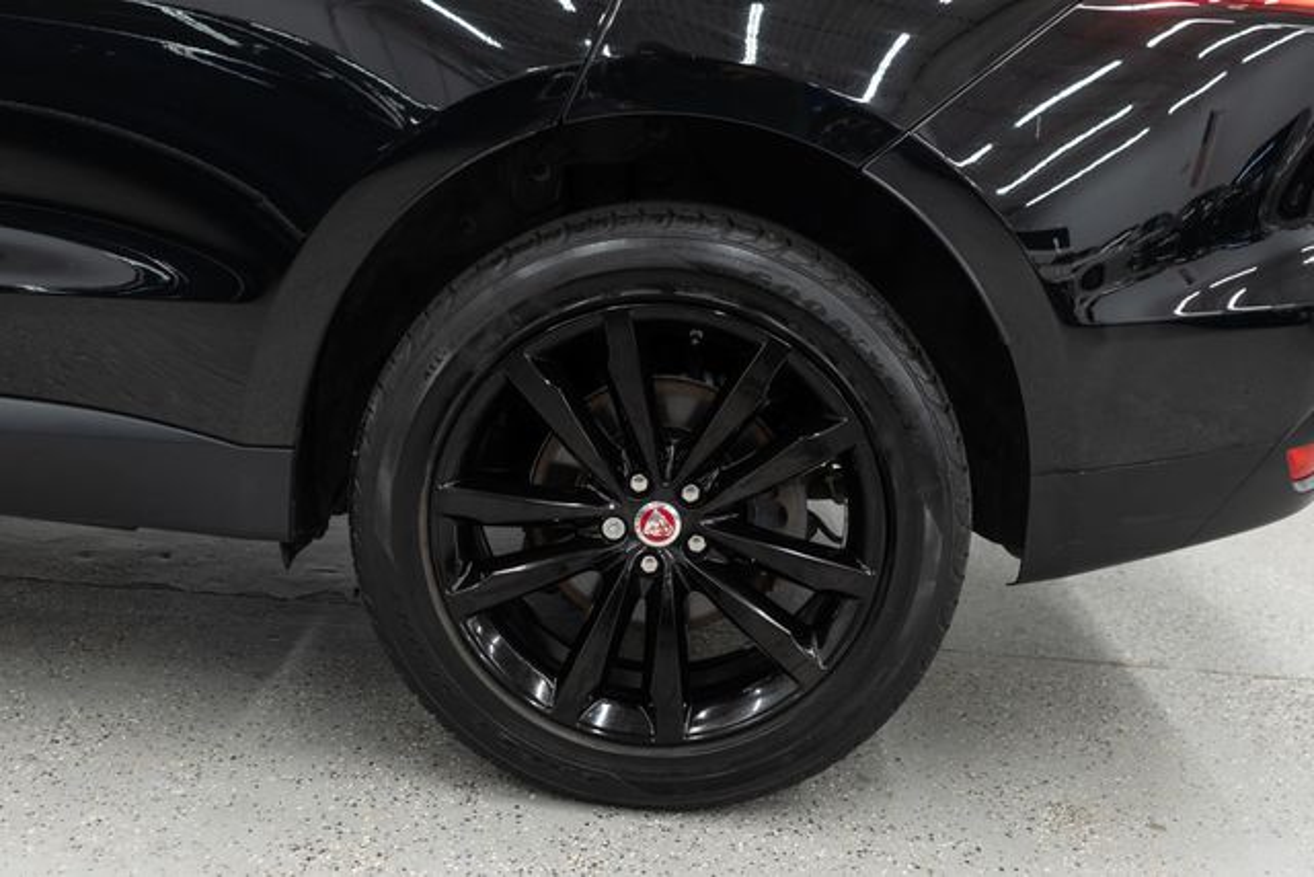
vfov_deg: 31.9
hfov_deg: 46.4
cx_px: 657
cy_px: 438
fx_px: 1533
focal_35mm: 42
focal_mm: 28
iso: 320
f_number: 3.2
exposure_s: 1/40
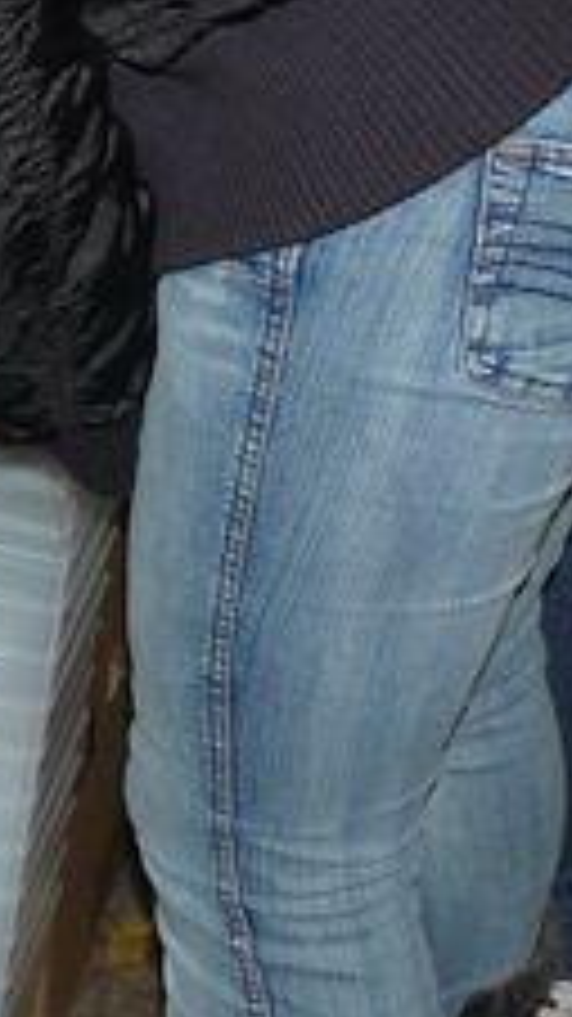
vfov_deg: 19.1
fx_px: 2995
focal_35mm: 111
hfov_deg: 10.2
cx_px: -500
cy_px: 202
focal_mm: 6
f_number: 2.8
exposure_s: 1/30
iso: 100
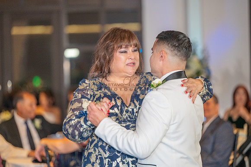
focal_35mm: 160
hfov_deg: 12.8
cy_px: 84
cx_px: 126
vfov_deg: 8.6
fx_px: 1116
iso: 1000
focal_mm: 160
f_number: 2.8
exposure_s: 1/125
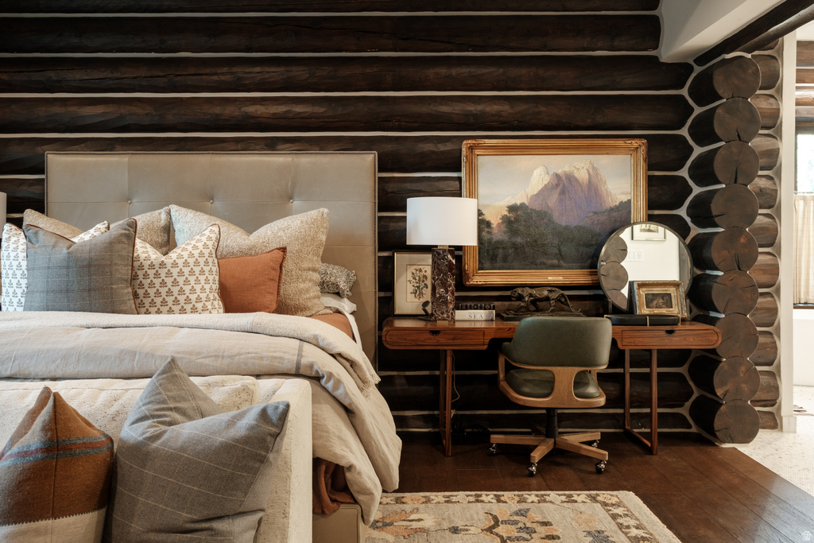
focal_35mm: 29
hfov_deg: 63.7
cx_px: 407
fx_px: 656
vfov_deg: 45.0
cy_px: 272
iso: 400
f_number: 6.4
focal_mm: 19.1
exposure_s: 1/6
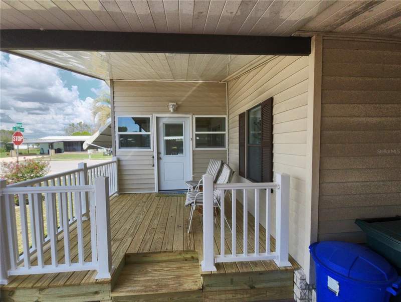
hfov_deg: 106.1
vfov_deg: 90.0
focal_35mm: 13
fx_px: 151
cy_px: 151
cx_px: 200
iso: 50
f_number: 2.2
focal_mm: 2.2
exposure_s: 1/630
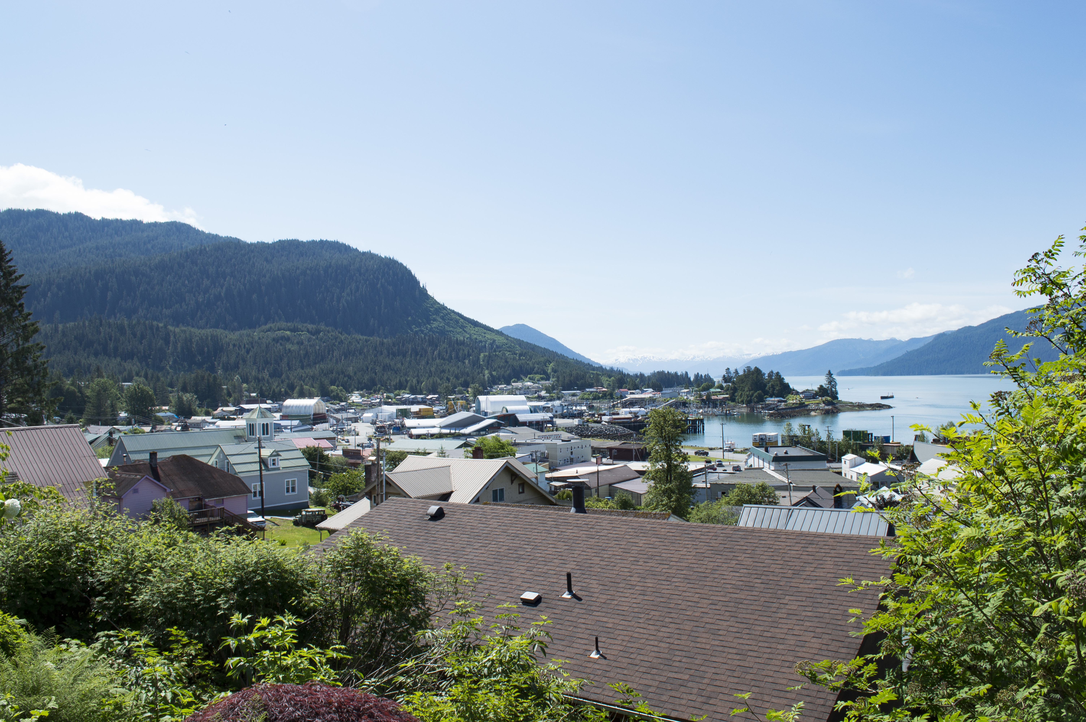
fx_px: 814
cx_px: 543
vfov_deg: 47.8
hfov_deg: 67.4
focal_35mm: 27
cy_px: 361
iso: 100
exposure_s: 1/100
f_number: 13
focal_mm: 18
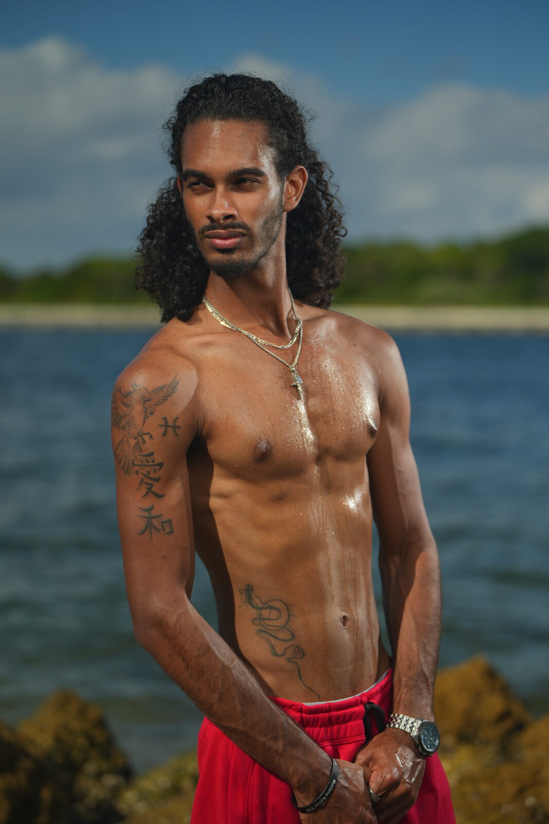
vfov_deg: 24.8
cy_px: 412
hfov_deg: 16.7
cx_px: 274
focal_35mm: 82
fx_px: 1875
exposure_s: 1/200
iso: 125
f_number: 2.8
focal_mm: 82
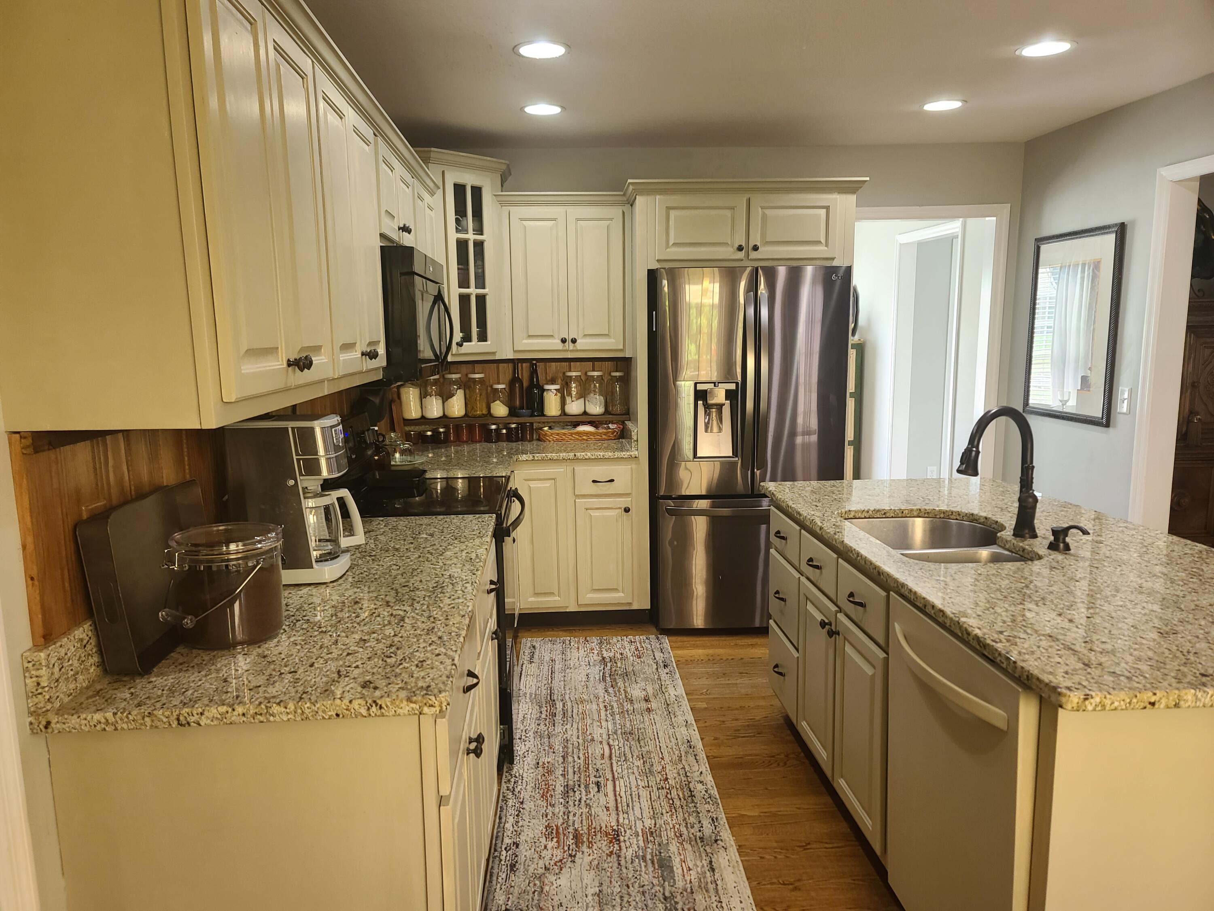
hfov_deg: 69.4
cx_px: 607
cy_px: 456
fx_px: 877
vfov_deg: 54.9
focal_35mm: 25
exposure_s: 1/60
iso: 125
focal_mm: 7
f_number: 1.8
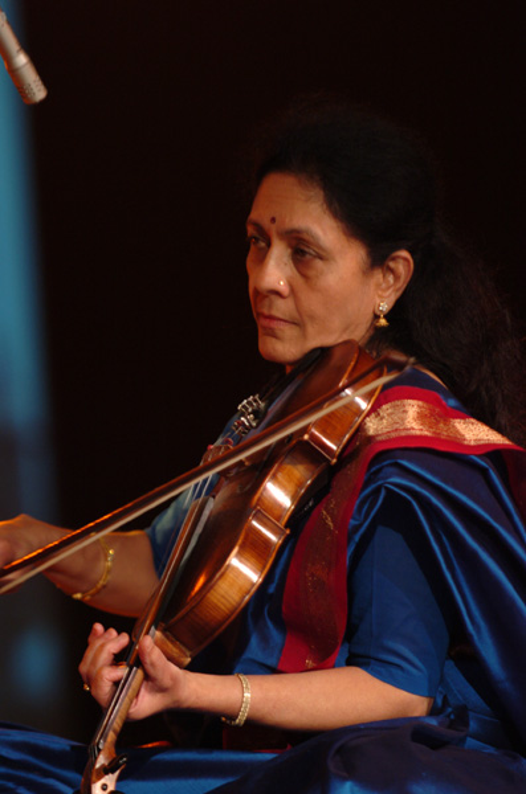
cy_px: 397
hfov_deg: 4.6
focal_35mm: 300
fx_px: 6609
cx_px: 263
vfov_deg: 6.9
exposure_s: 1/50
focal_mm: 200
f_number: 2.8
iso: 400
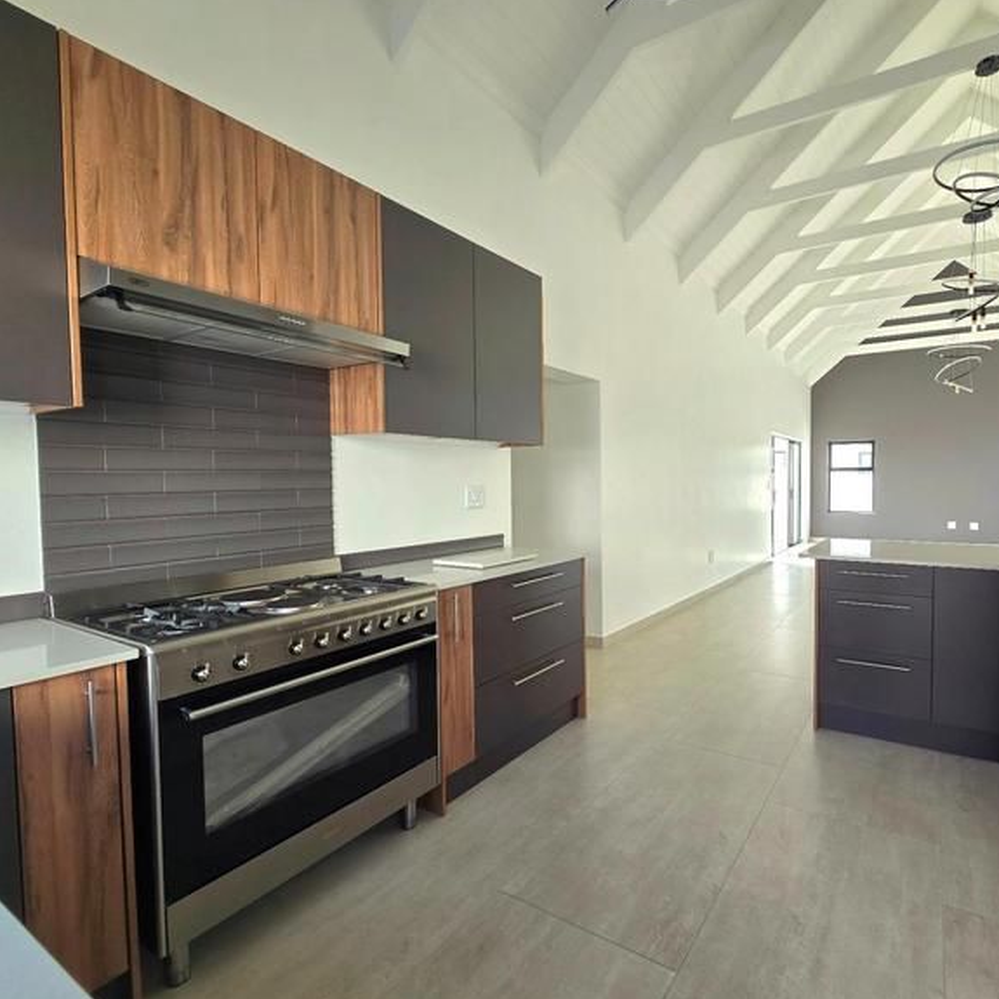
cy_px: 513
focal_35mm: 16
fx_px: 522
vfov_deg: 87.4
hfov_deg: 86.1
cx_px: 608
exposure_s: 1/120
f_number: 2.2
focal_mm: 2.2
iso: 50
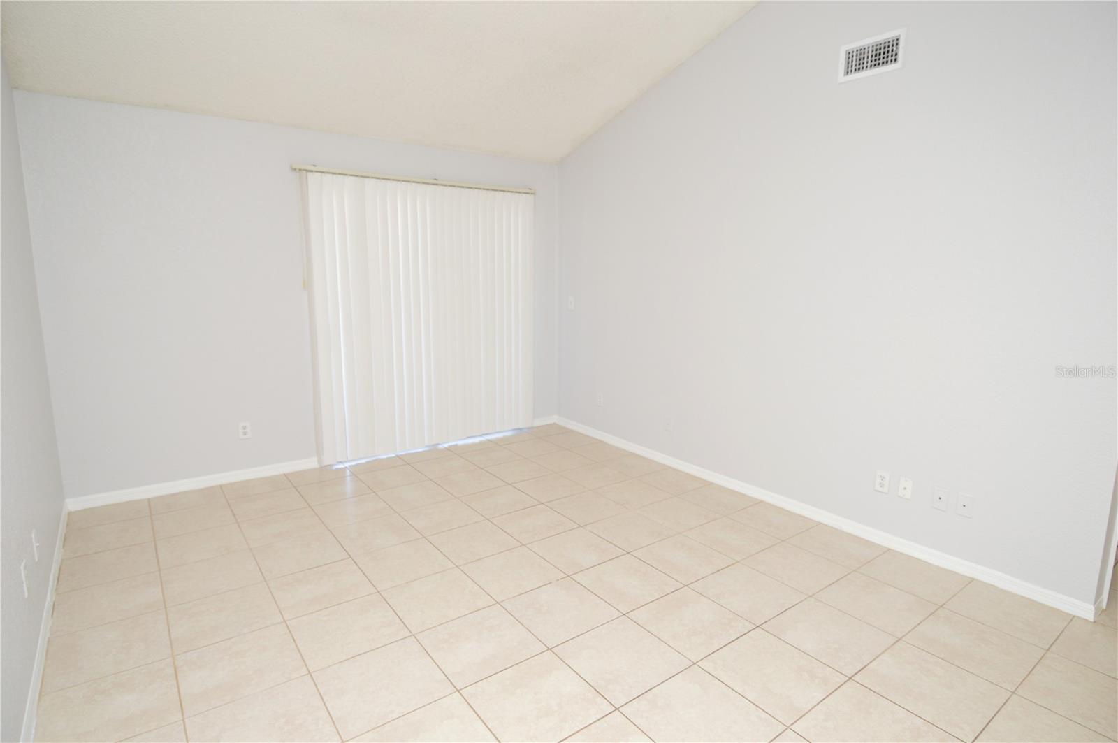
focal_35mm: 18
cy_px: 372
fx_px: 558
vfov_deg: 67.3
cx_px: 559
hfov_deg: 90.1
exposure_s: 1/60
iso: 900
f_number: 4
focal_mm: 12
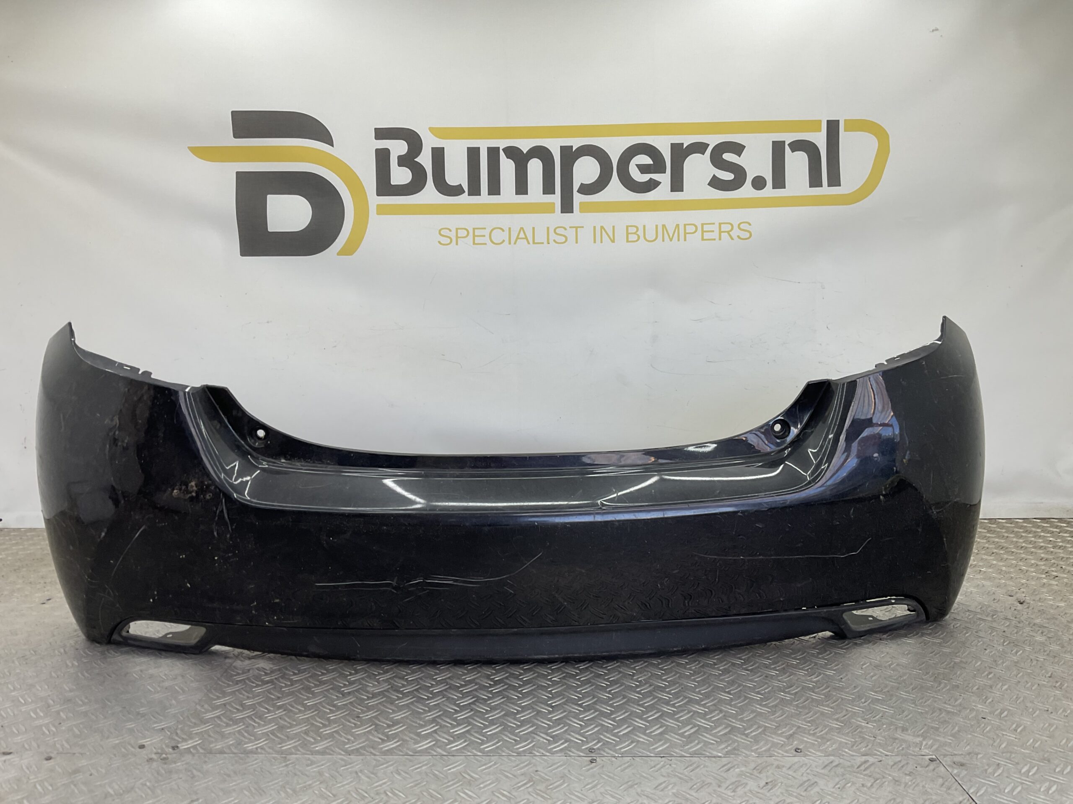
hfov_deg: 61.7
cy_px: 402
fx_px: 899
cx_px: 536
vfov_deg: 48.2
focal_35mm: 29
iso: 16
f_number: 1.8
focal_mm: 3
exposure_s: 1/134
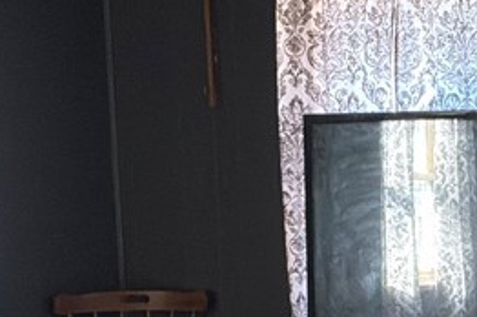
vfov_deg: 11.9
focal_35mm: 114
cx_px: 513
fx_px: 1509
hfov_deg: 17.4
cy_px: 319
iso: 320
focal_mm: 3
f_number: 1.8
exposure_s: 1/40
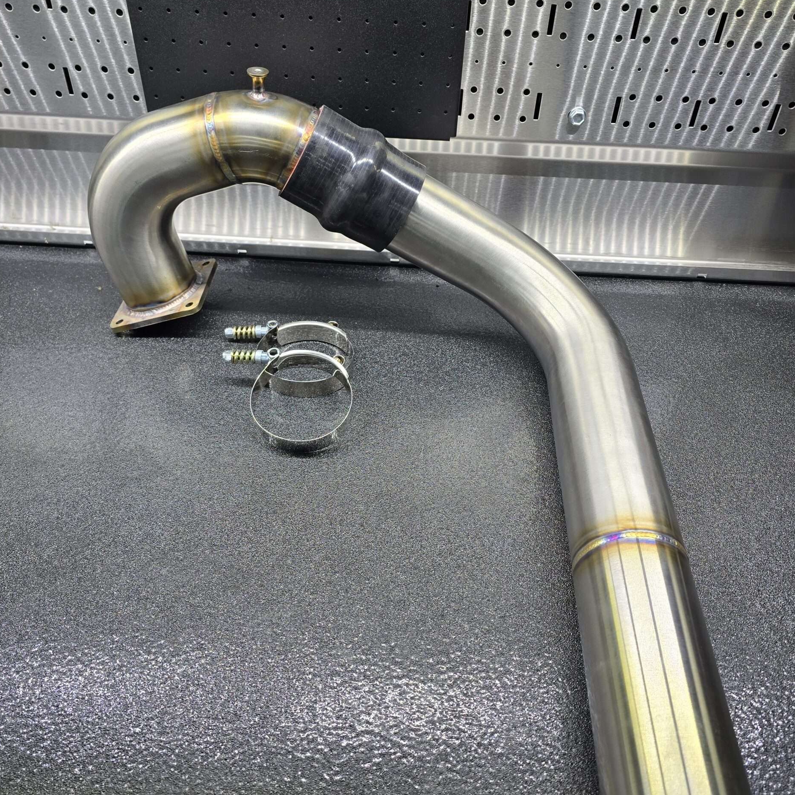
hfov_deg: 57.3
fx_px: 728
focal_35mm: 28
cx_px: 399
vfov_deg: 57.3
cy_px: 412
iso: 80
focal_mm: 6.3
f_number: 1.7
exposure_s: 1/120
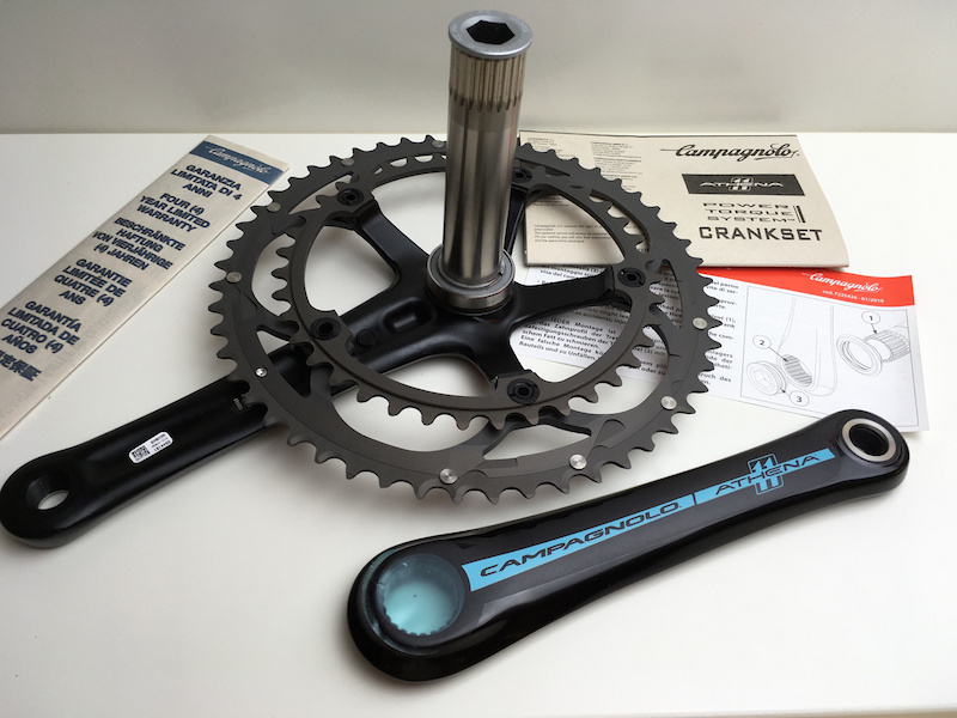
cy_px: 359
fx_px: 802
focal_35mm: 29
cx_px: 478
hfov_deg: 61.7
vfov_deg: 48.2
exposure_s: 1/60
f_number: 2.2
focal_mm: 4.15
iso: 32
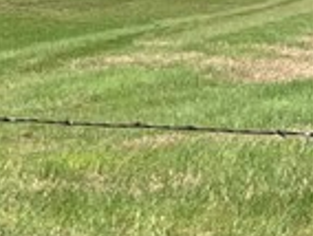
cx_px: -813
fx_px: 1694
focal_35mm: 187
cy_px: -126
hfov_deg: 8.0
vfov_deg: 7.8
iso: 50
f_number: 1.5
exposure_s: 1/7463
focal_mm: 5.7
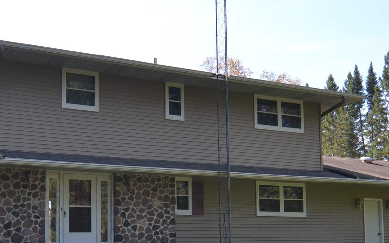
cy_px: 203
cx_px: 131
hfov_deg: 42.9
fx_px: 488
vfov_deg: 27.3
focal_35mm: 46
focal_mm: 12
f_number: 6.3
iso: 100
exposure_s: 1/160
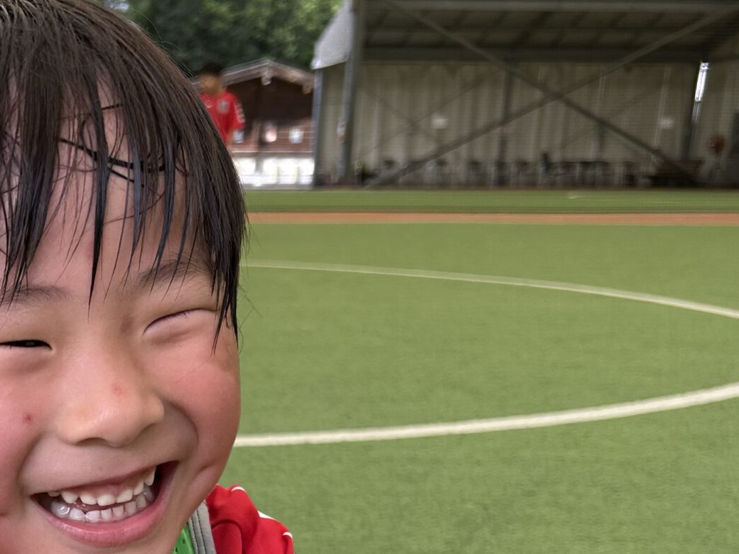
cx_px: 4
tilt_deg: -17.2
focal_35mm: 64
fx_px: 1366
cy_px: 602
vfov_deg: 21.8
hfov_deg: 28.4
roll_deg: +0.7
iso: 50
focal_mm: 5.7
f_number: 1.5
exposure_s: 1/581
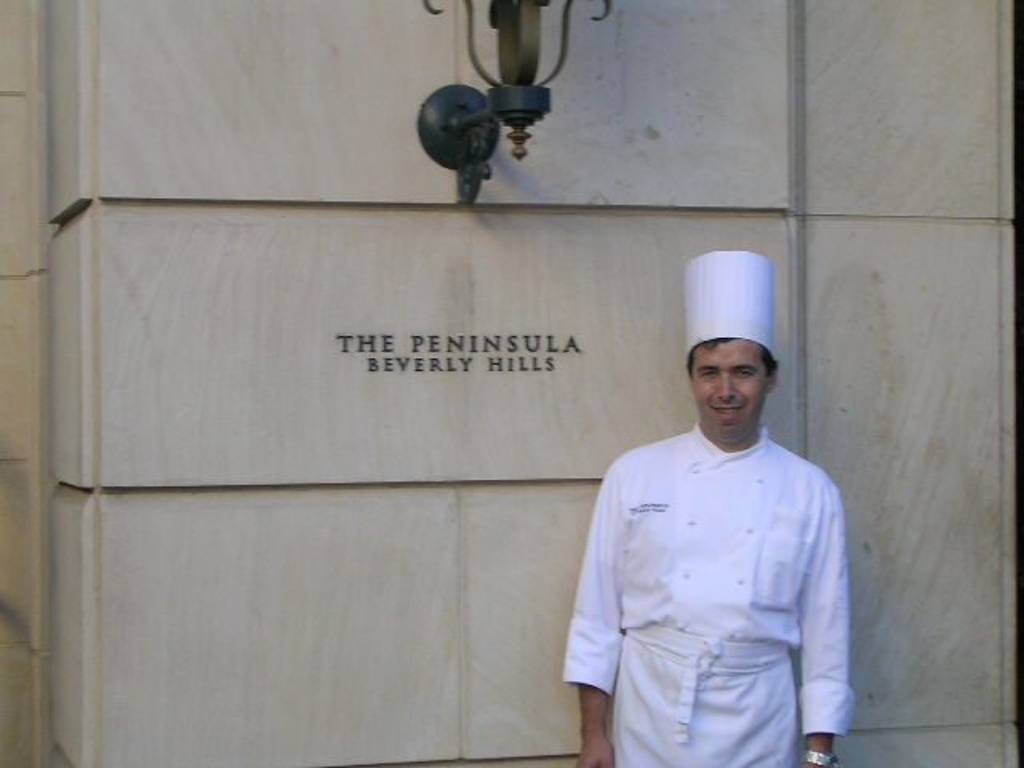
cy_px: 384
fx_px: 2396
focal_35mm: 81
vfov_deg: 18.2
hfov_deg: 24.1
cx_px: 512
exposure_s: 1/75.1
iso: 50
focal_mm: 12.3
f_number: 4
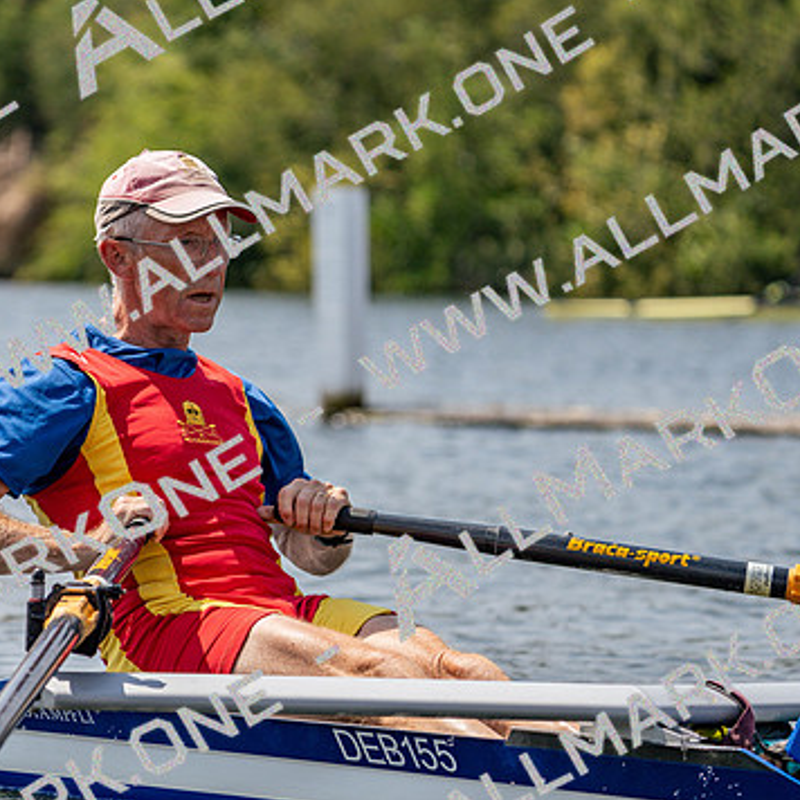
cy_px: 428
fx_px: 7243
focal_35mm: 277
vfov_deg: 6.3
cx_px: 196
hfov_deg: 6.3
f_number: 5.6
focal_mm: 200
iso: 160
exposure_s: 1/1600
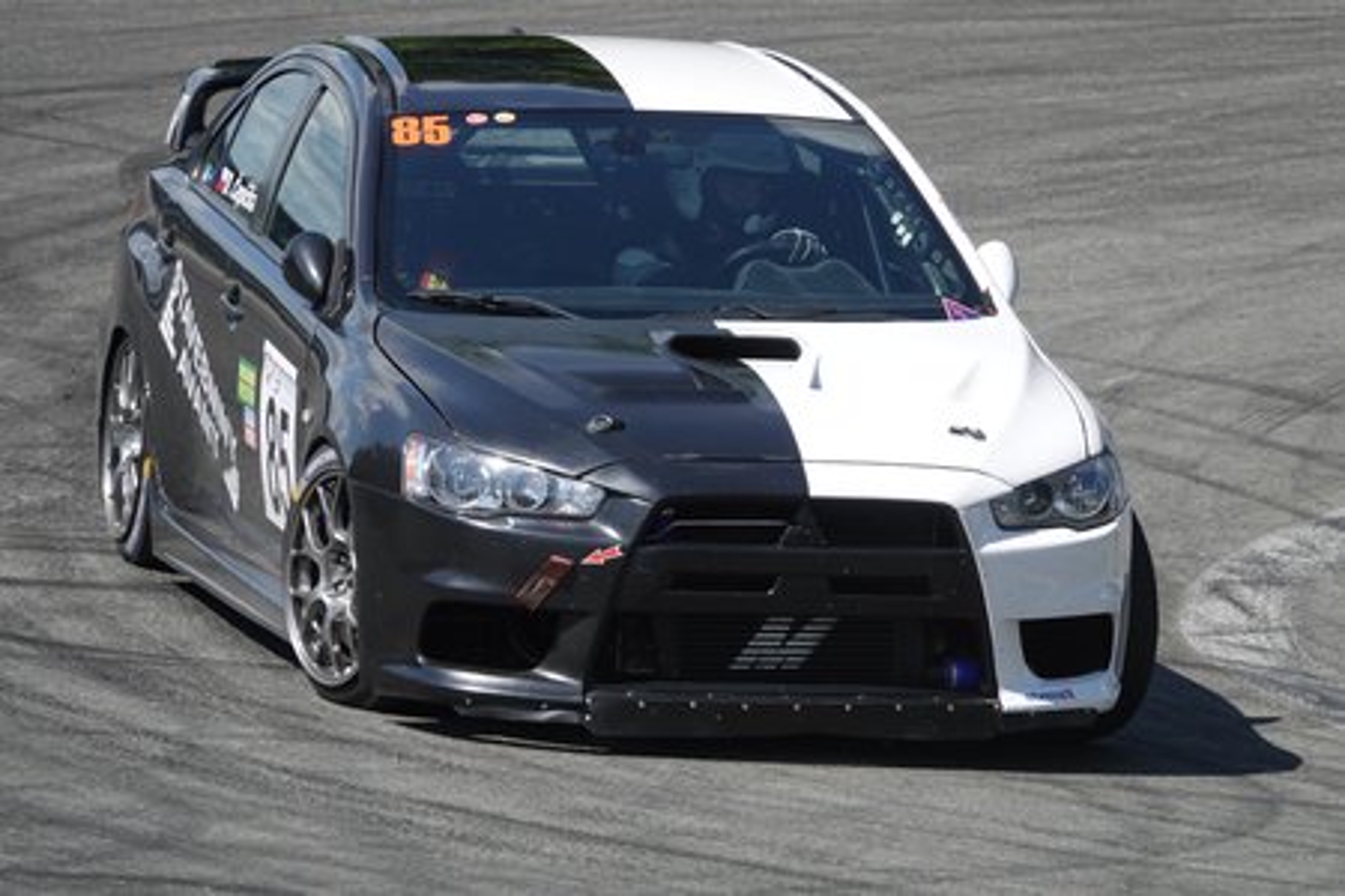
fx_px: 11955
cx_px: 672
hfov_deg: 6.4
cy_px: 448
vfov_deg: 4.3
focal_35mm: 320
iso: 100
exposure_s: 1/800
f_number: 4.5
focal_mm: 117.29
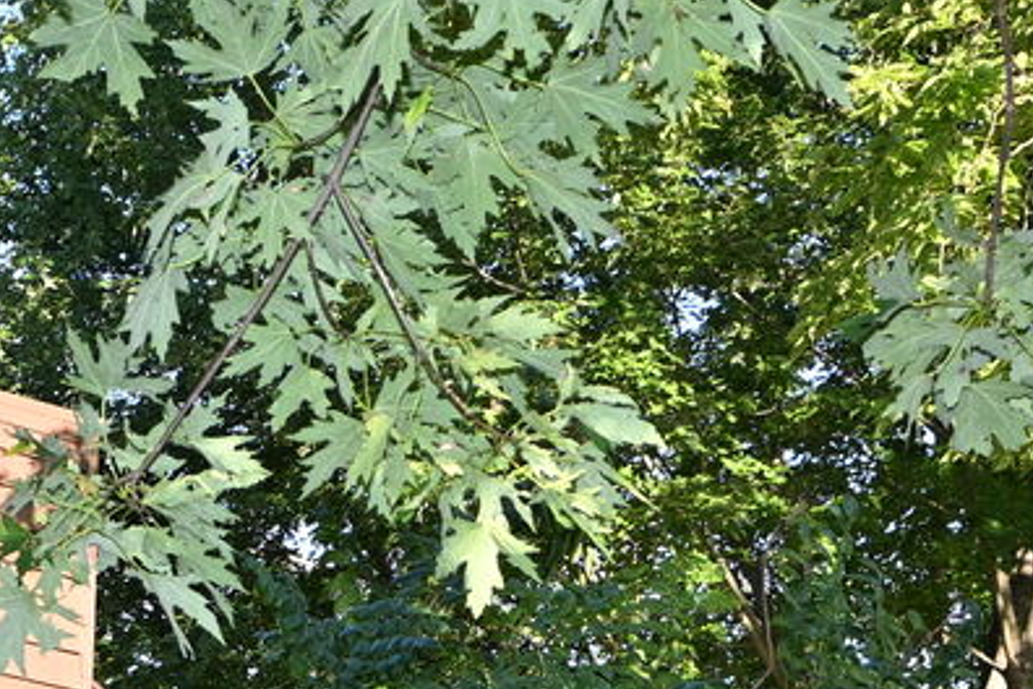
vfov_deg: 9.8
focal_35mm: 135
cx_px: -334
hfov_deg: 14.5
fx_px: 3873
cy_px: 1104
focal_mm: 22
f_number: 5.6
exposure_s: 1/125
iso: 160
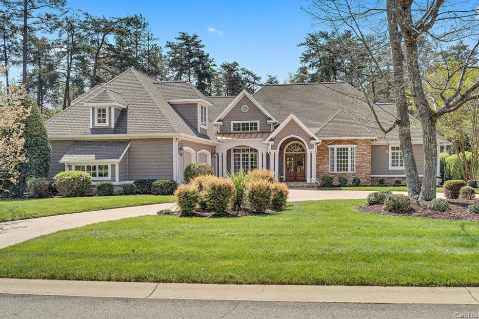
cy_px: 145
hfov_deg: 55.8
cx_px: 247
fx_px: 452
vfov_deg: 38.8
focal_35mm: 34
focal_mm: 31
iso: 100
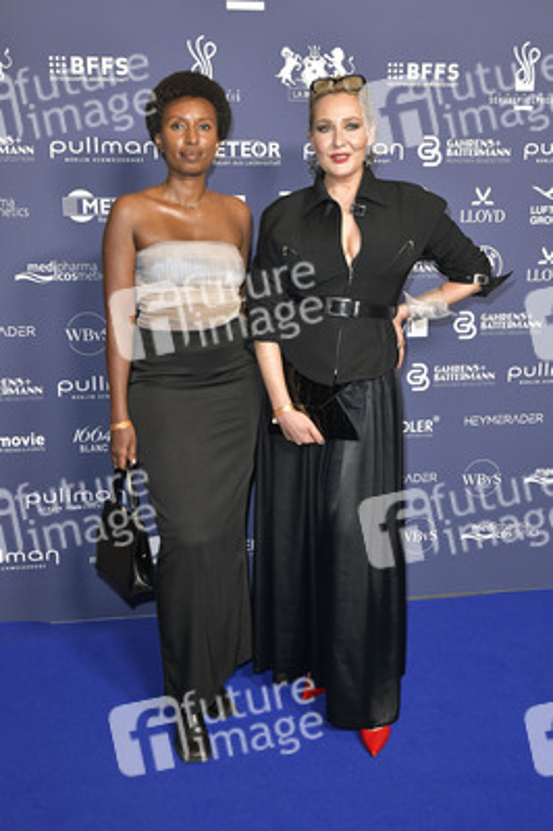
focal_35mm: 35
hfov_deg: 37.8
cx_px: 276
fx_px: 808
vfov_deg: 54.5
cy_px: 416
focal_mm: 35
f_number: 6.3
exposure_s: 1/200
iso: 2000
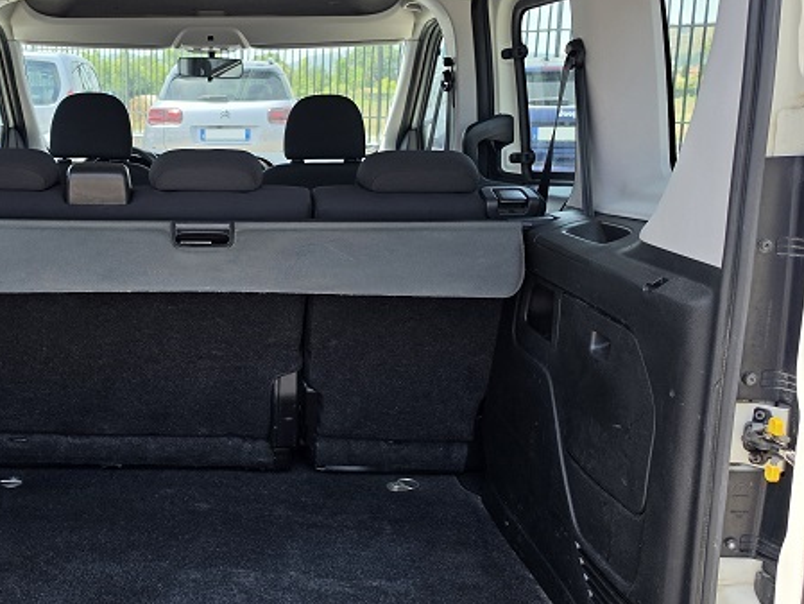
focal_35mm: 41
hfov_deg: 43.9
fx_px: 953
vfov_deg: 35.1
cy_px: 285
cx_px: 181
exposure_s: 1/2365
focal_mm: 6.5
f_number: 1.4
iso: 64
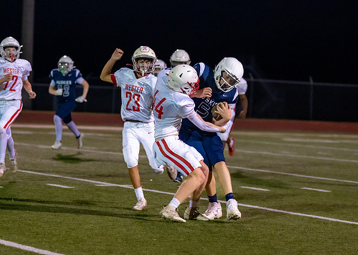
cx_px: 194
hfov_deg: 11.1
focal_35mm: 182
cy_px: 121
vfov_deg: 7.9
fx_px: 1850
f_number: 2.8
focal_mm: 112
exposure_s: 1/1250
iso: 6400
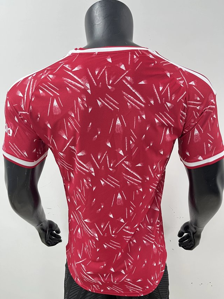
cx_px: 112
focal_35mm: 26
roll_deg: +1.8
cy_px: 150
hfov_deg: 53.1
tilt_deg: -15.4
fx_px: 224
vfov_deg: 67.3
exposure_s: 1/65
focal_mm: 5.1
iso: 125
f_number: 1.6
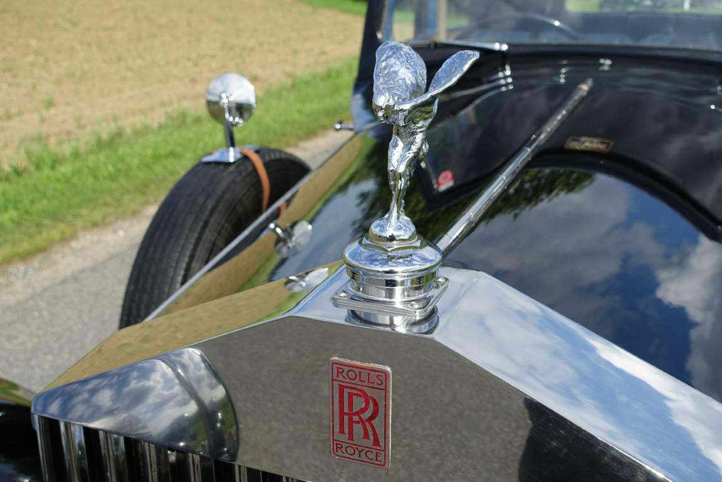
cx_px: 361
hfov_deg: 45.4
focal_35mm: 43
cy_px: 241
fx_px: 862
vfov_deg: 31.2
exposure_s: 1/100
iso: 125
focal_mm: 15.74
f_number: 4
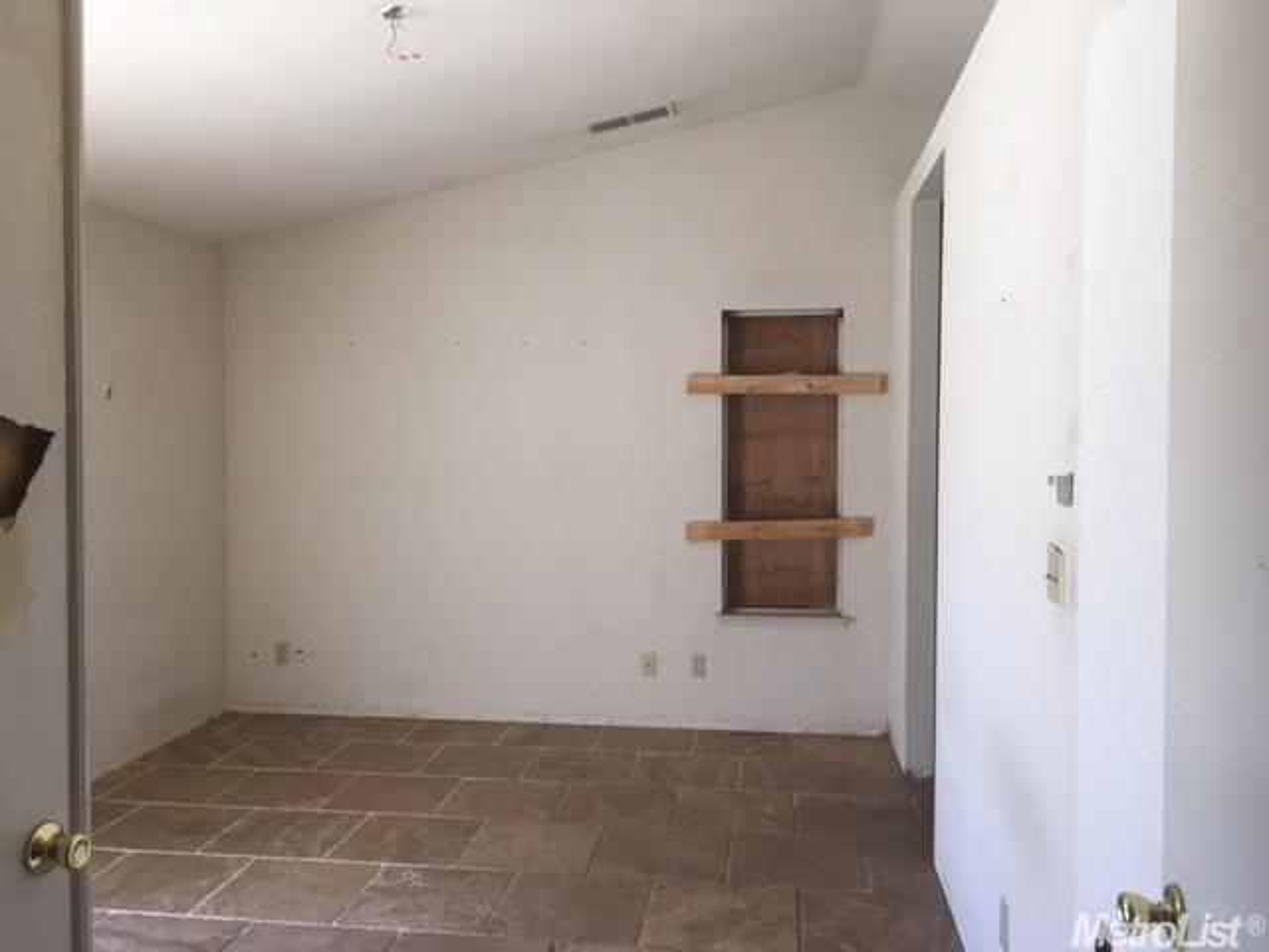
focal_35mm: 29
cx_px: 634
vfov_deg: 48.2
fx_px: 1063
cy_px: 476
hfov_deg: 61.7
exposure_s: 1/40
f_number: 2.2
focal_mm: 4.15
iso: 25
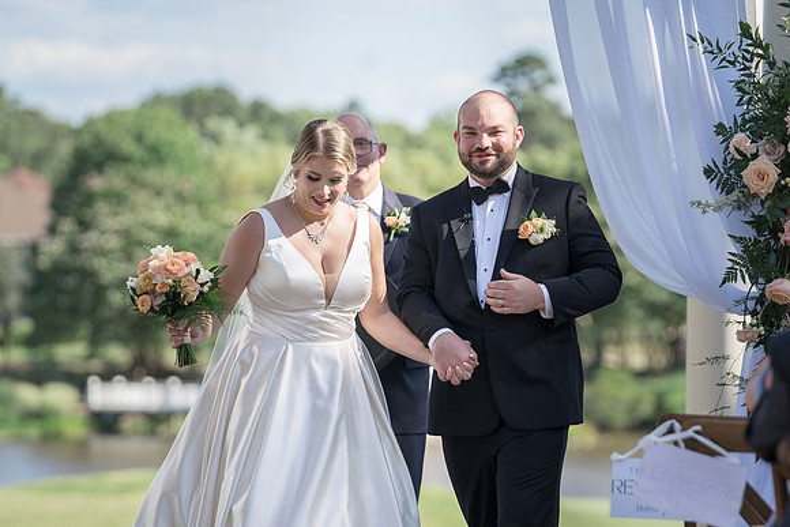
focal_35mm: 219
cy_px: 275
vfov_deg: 6.3
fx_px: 4800
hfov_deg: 9.4
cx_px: 421
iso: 100
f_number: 4
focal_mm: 178
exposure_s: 1/500
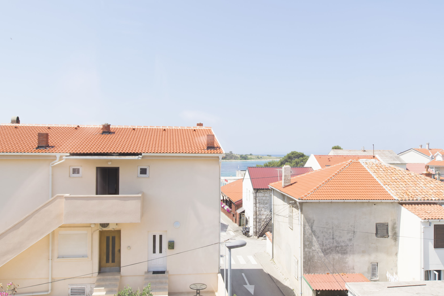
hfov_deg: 60.3
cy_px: 149
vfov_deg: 42.3
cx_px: 223
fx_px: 382
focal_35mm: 31
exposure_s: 1/200
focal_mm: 20
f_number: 7.1
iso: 100
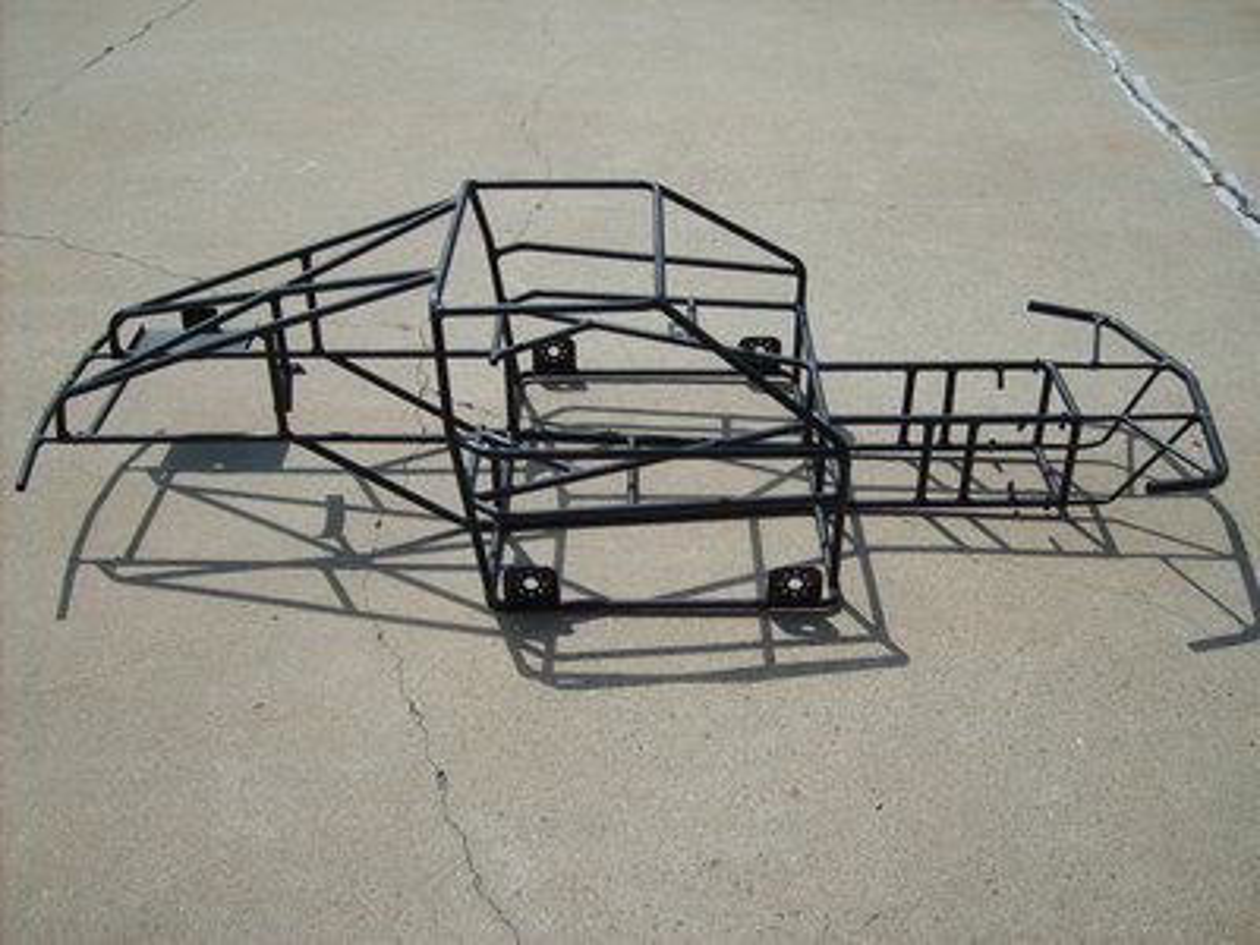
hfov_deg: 52.6
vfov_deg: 40.7
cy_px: 472
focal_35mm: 35
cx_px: 630
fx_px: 1274
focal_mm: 5.8
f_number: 7.1
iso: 50
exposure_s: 1/250
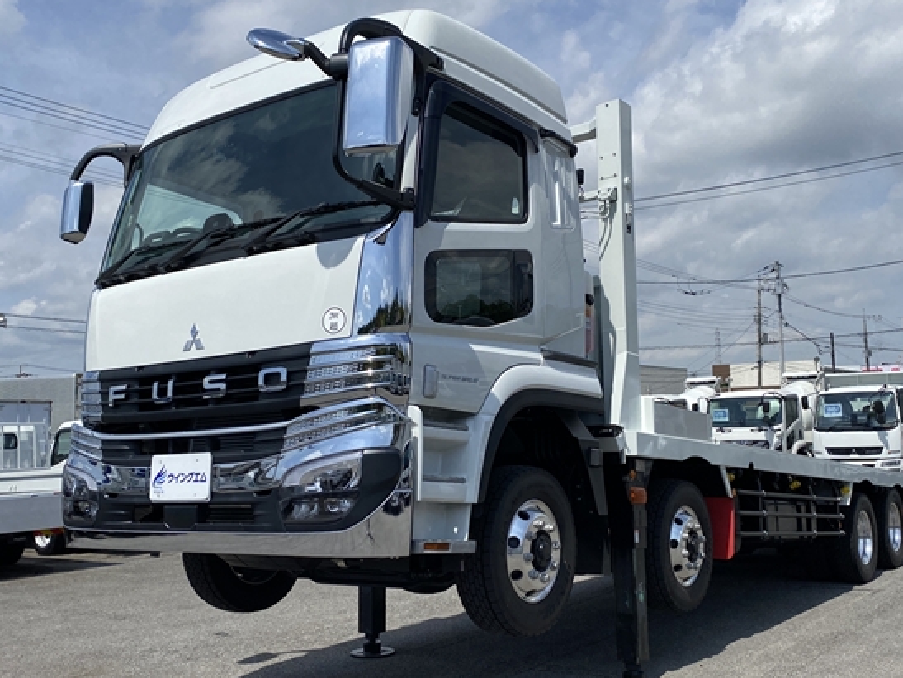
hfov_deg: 48.9
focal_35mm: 38
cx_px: 462
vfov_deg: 37.8
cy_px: 341
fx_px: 992
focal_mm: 4.25
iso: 32
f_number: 1.8
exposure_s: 1/5495
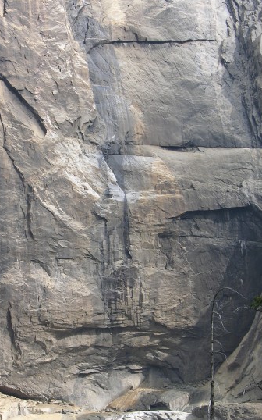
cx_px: 88
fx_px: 1280
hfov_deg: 11.7
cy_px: 249
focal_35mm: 112
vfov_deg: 18.6
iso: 50
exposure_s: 1/193
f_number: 4.7
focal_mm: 18.8
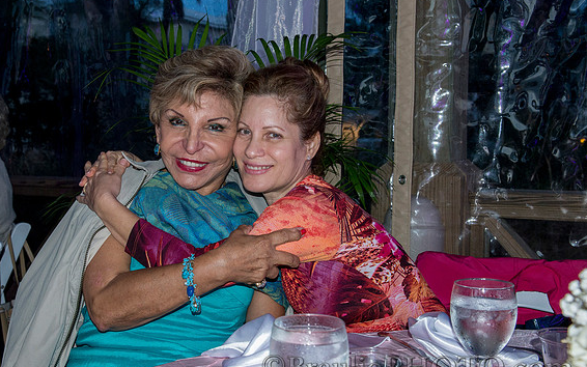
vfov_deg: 27.4
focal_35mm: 47
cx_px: 231
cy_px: 202
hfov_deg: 42.4
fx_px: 752
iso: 1250
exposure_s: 1/60
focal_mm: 34
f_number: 7.1
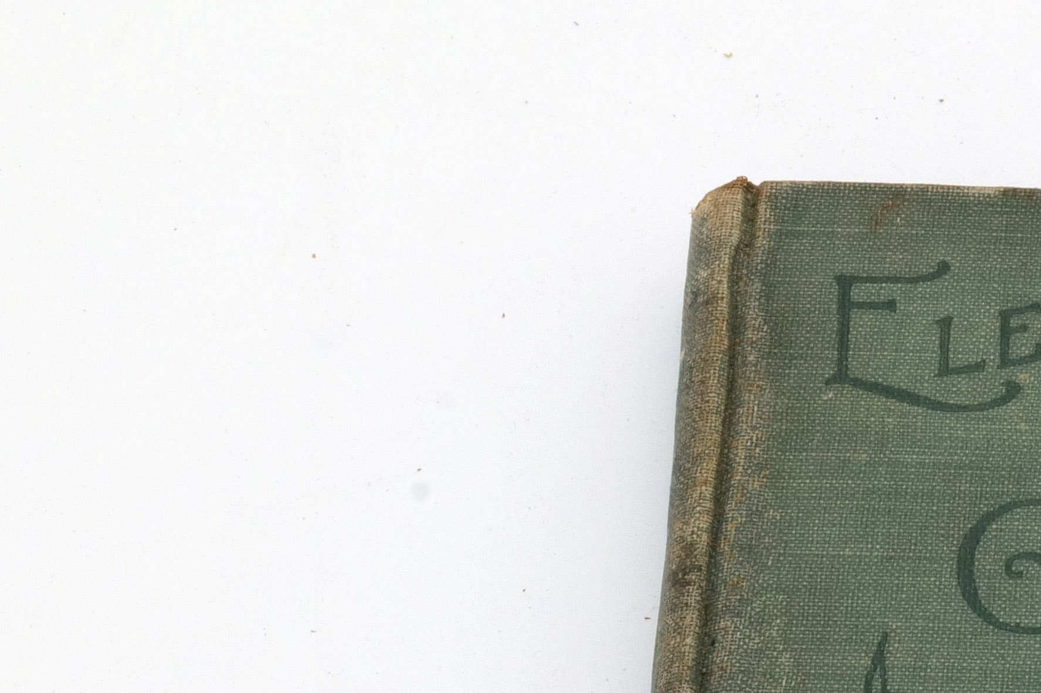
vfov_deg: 8.0
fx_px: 4886
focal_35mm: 169
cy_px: 881
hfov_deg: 11.9
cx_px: 1239
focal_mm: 50
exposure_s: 1/80
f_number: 22
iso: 2000
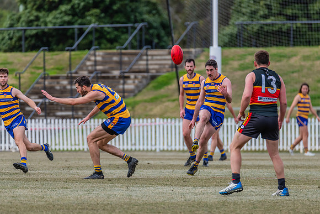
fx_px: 4327
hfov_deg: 4.2
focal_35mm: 487
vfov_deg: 2.8
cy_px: 107
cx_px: 167
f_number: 7.1
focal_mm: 450
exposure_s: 1/1600
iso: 800
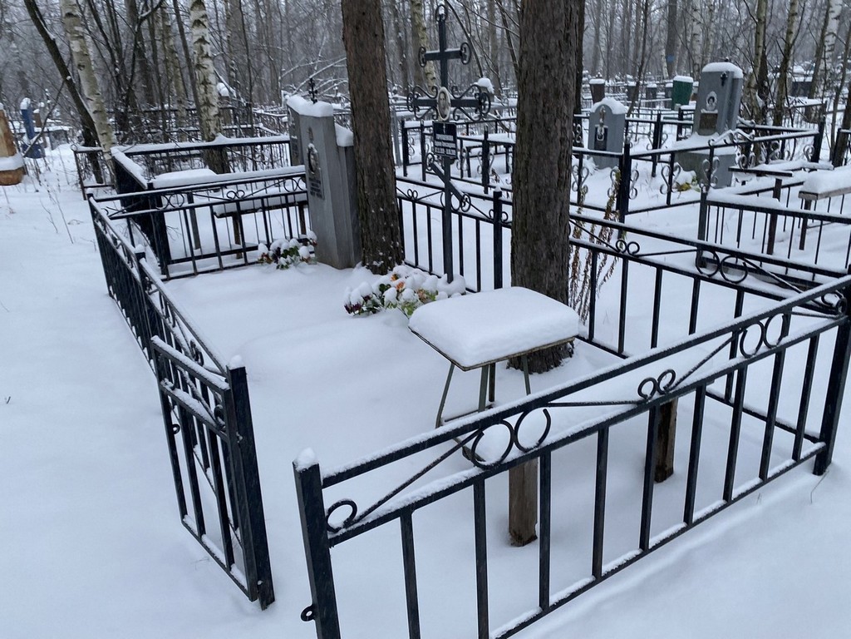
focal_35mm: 26
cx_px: 426
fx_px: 639
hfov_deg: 67.3
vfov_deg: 53.1
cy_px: 320
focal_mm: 4.25
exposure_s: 1/105
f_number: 1.8
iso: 125
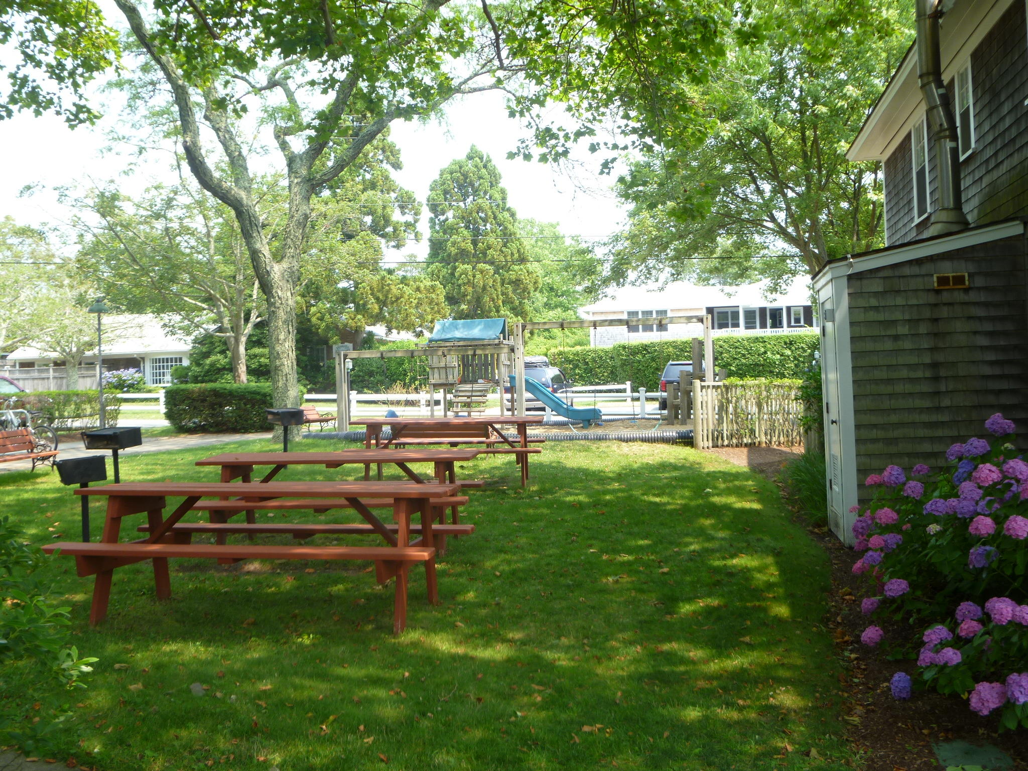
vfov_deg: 41.8
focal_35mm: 34
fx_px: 1010
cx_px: 514
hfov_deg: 54.0
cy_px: 386
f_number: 3.6
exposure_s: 1/125
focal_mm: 6.1
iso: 80
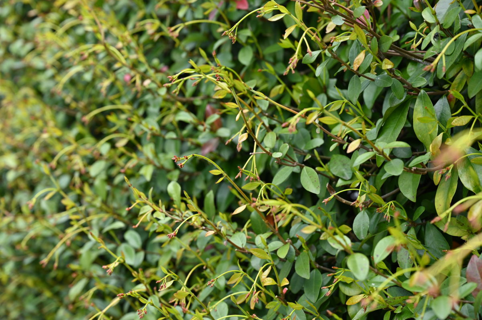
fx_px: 883
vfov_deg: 20.6
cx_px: 241
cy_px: 160
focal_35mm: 66
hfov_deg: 30.5
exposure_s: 1/125
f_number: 5.6
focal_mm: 66
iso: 100
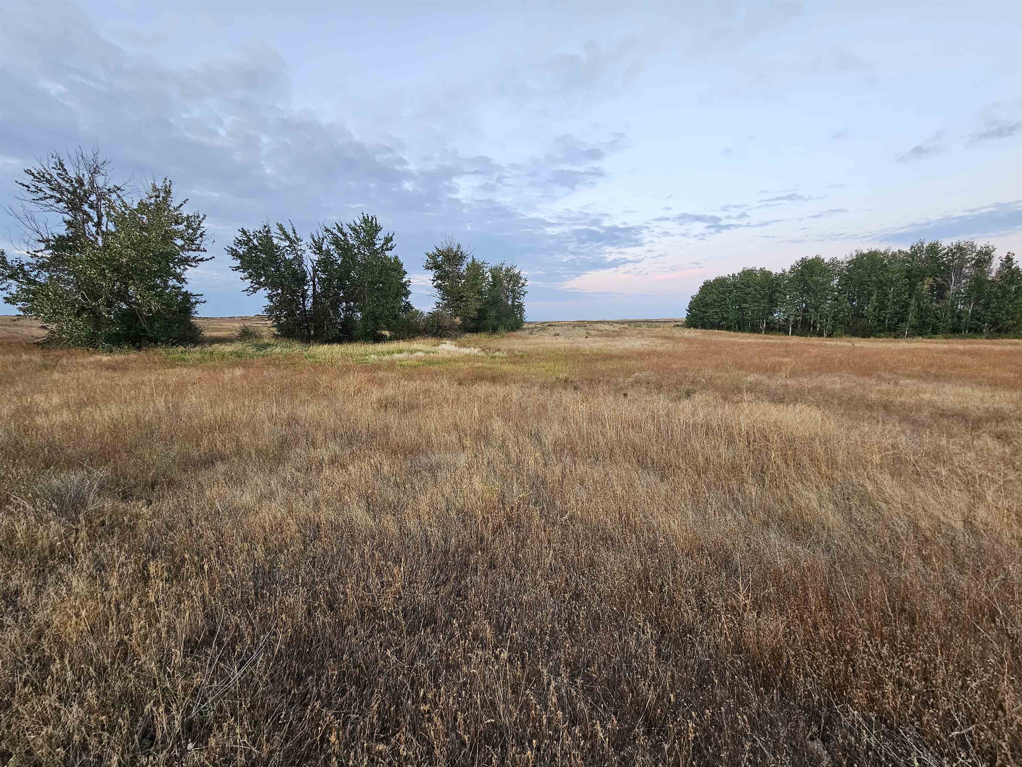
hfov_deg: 106.2
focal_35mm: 13
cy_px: 384
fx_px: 384
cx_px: 511
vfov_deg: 89.9
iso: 100
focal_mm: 2.2
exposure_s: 1/60
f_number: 2.2
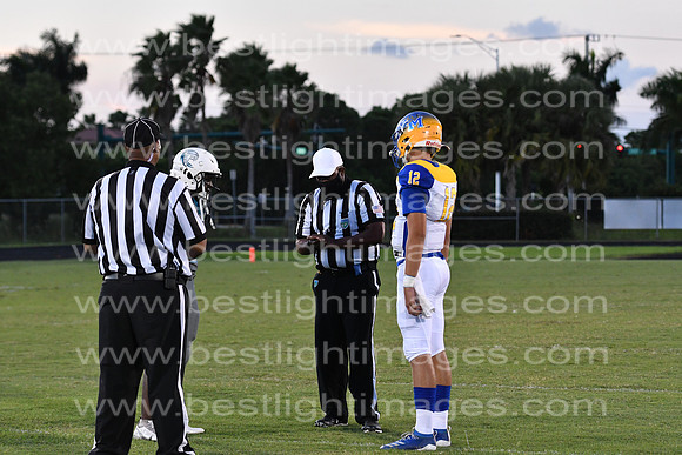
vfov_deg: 10.8
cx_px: 341
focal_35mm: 128
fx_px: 2416
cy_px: 228
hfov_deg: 16.1
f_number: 4
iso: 1600
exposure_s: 1/800
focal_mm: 85
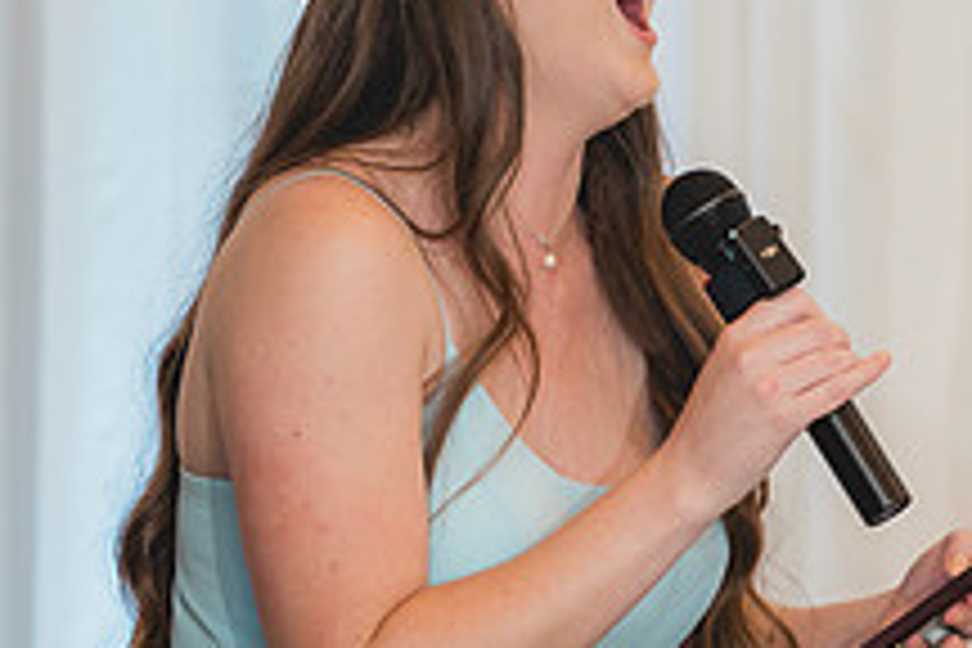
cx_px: 608
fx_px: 14309
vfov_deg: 2.6
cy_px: 196
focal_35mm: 530
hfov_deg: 3.9
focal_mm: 197
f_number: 2.8
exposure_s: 1/250
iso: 1000
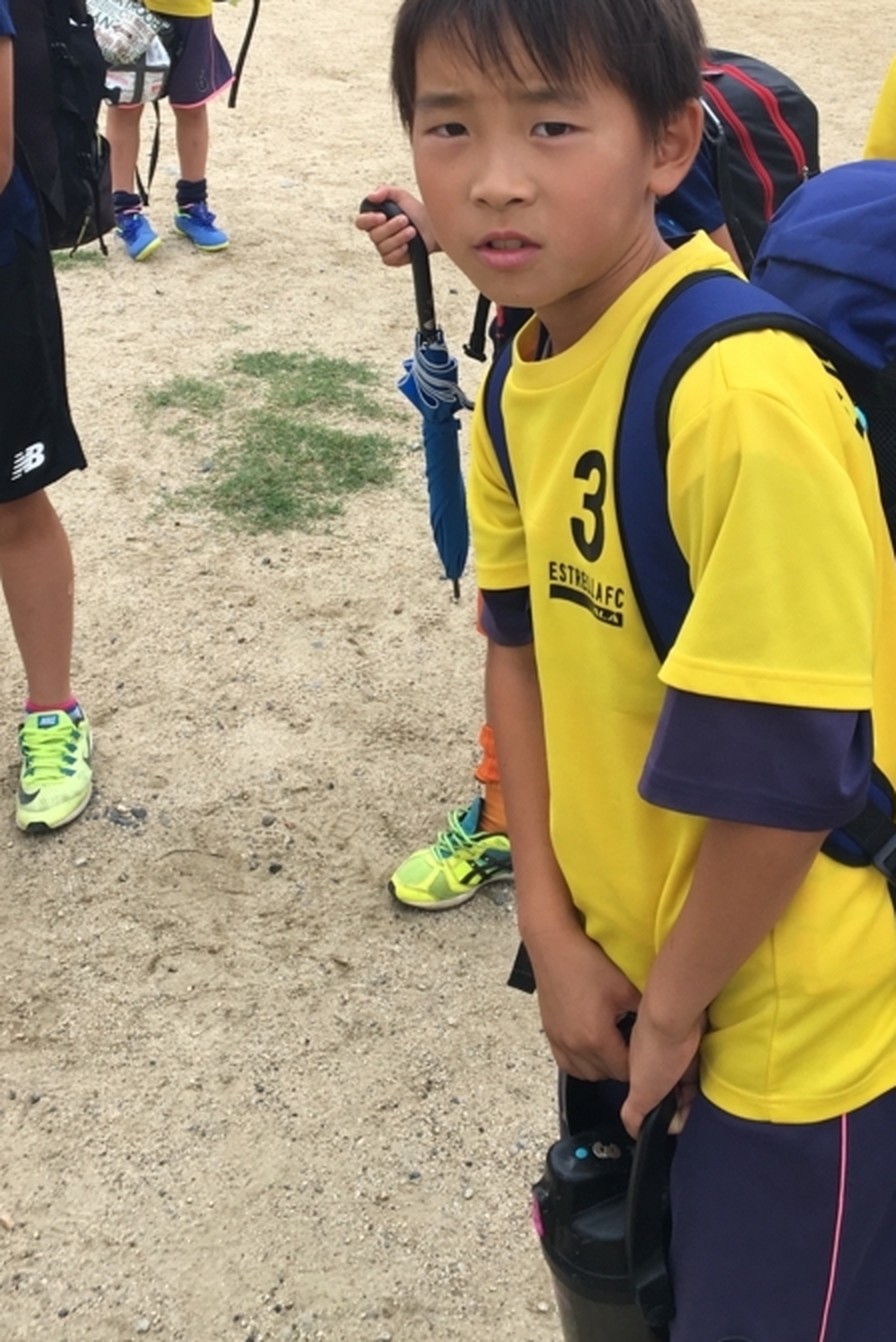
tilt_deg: -24.5
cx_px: 498
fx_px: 1715
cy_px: 448
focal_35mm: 46
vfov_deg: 42.2
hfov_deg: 29.3
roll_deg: -1.5
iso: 25
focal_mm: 4.15
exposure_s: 1/392
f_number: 2.2
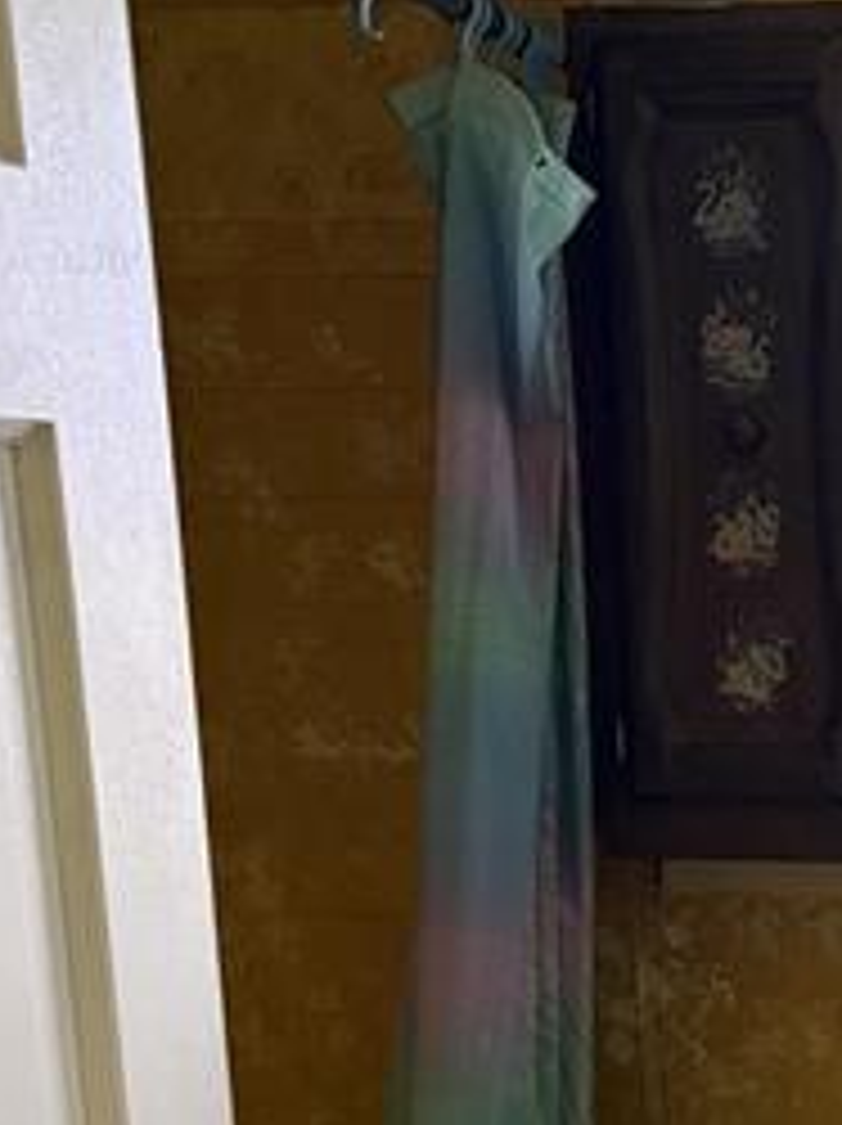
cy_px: 1143
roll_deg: -0.7
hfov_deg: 17.0
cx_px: 1175
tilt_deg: -13.7
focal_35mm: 80
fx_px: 2599
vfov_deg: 23.4
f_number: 1.6
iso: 250
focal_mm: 5.96
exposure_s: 1/60
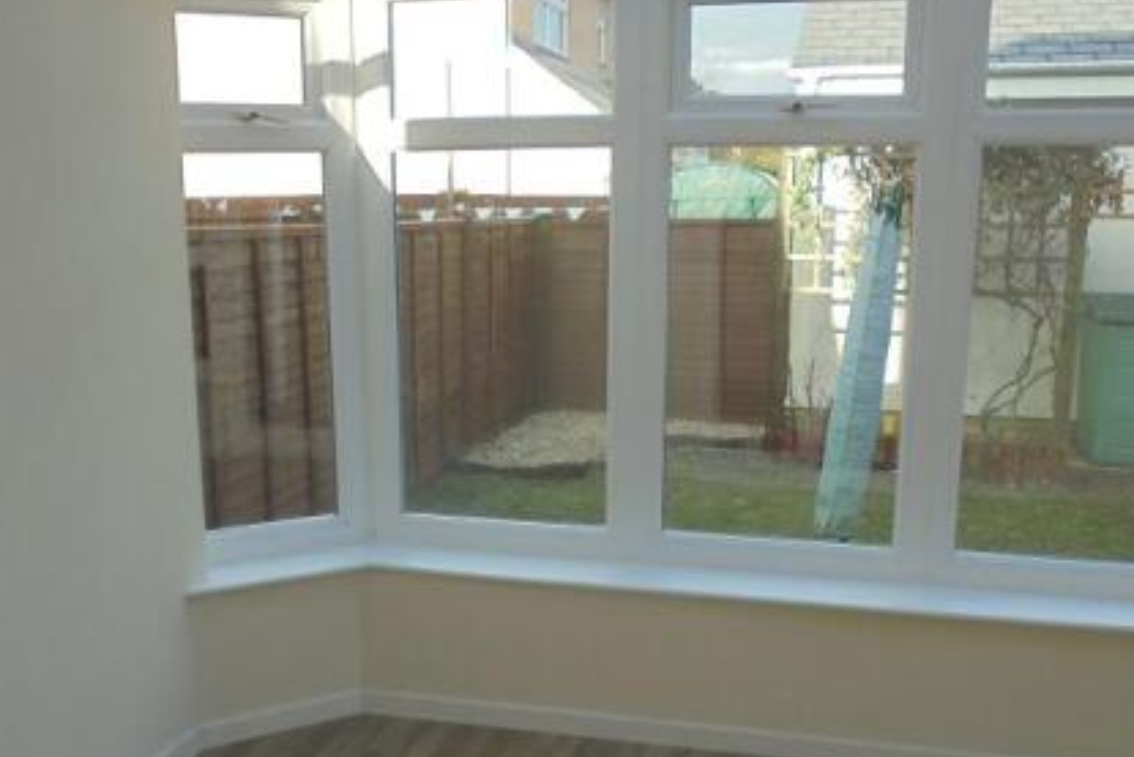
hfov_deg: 50.7
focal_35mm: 38
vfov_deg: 34.8
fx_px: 1197
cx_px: 540
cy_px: 491
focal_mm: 4.6
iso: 100
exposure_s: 1/200
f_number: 3.5
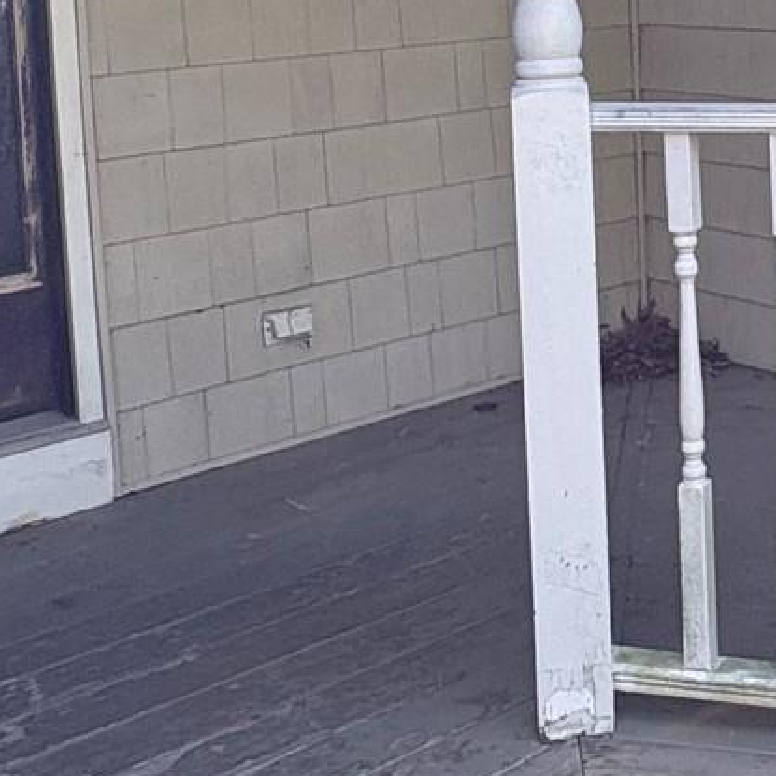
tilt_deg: -3.1
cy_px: -7
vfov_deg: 26.6
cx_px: 911
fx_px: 1547
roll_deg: +1.9
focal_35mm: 61
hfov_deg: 25.5
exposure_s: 1/130
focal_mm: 2.22
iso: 40
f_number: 2.2
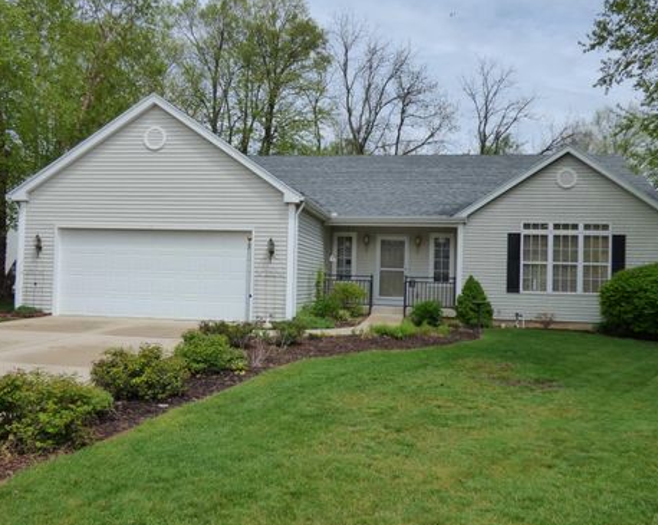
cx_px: 326
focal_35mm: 32
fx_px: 623
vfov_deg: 45.8
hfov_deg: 55.7
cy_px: 265
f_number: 3.3
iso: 200
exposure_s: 1/2000
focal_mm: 5.29
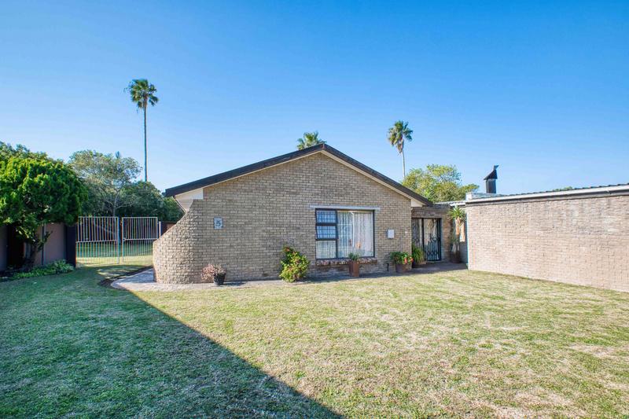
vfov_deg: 77.3
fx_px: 262
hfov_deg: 100.4
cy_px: 210
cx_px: 314
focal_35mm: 15
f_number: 8
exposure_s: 1/200
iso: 320
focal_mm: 10
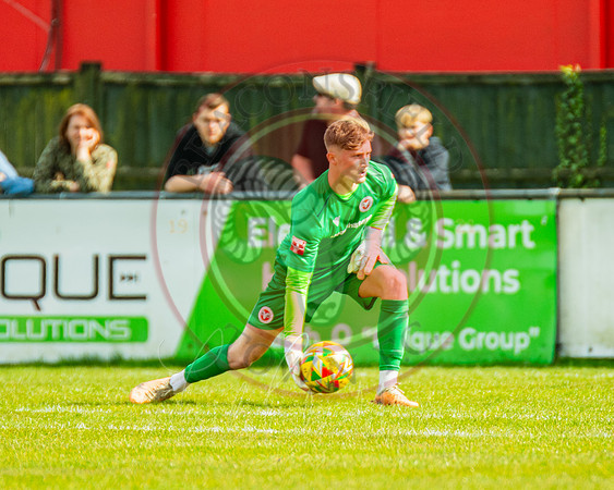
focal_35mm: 933
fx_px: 16942
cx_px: 303
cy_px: 209
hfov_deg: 2.1
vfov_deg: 1.7
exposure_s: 1/1600
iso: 400
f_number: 4
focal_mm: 420
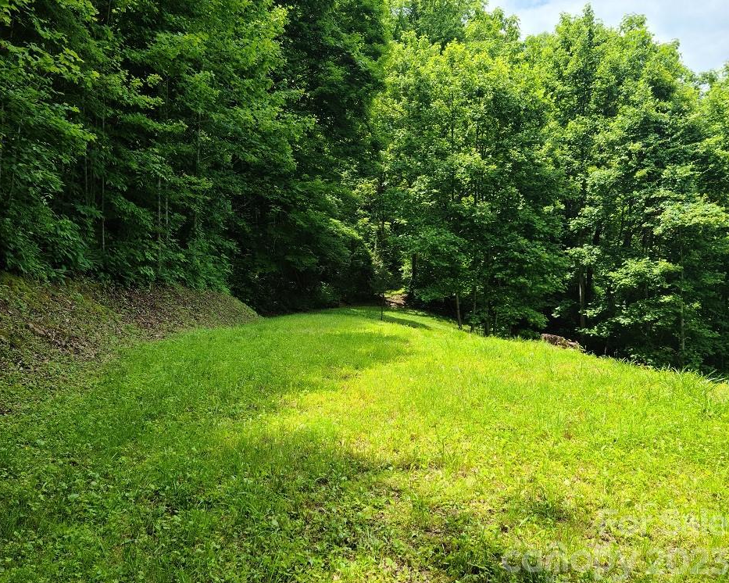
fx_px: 647
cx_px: 334
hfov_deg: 58.7
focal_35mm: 30
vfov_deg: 48.5
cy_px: 299
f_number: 2
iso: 25
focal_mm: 5.9
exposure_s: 1/331
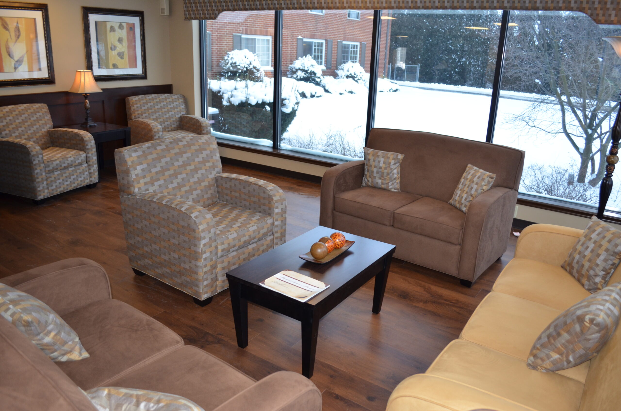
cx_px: 310
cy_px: 206
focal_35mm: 27
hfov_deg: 67.5
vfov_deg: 47.7
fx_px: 465
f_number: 3.5
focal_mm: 18
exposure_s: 1/125
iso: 400
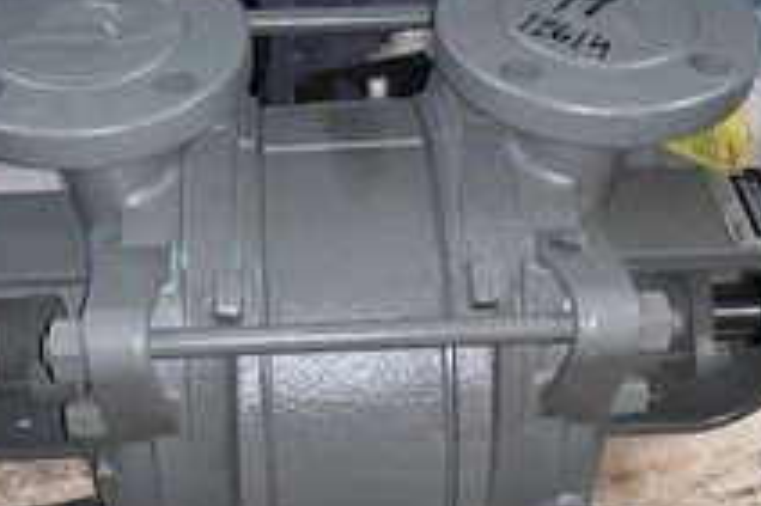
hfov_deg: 38.8
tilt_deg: -49.9
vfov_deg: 26.1
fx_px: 1077
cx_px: 323
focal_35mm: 51
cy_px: 377
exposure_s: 1/15
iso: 125
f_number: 1.8
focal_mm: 4.25
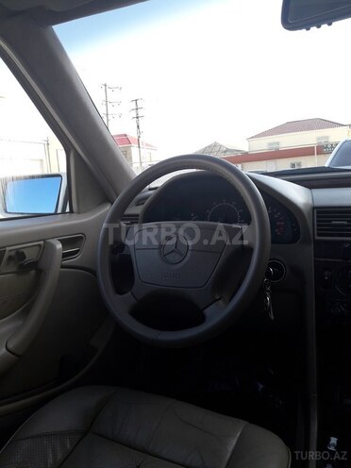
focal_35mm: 28
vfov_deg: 63.4
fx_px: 379
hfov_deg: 49.7
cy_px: 234
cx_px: 176
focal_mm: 3.7
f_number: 1.9
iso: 40
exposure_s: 1/234
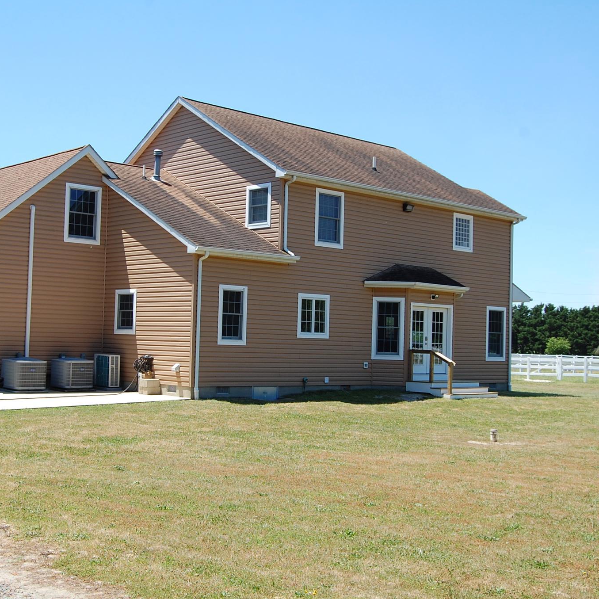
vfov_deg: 34.0
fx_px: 979
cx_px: 252
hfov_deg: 34.0
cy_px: 299
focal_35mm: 50
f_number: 8
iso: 200
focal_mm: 26
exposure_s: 1/250
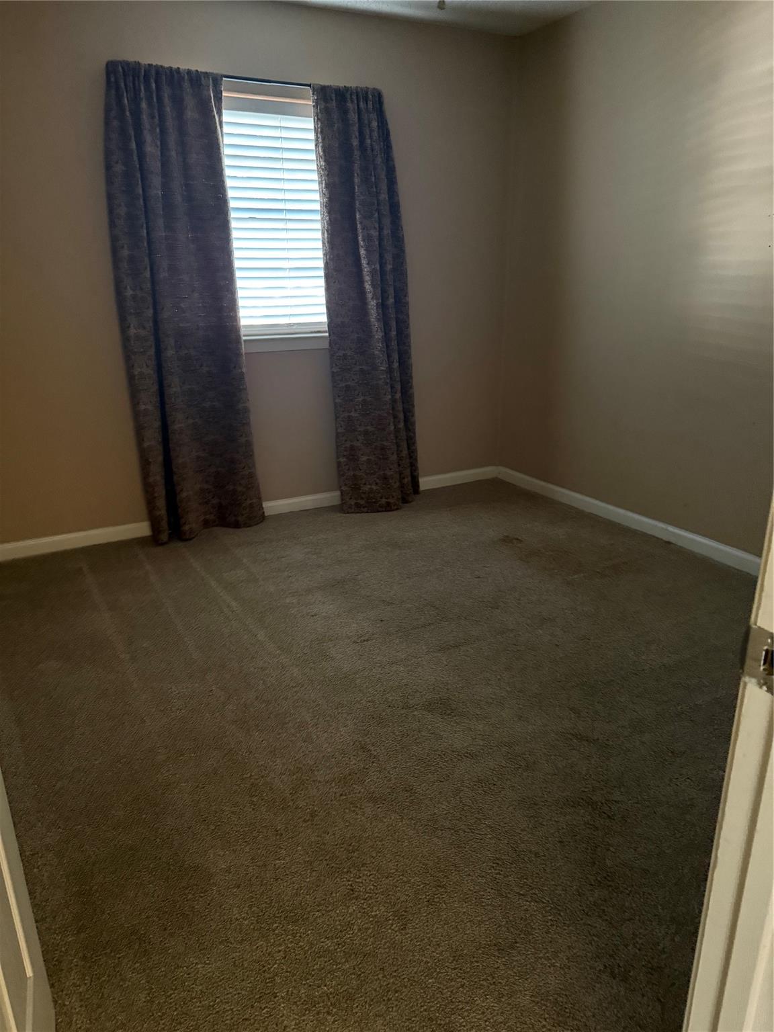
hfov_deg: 56.8
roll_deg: -0.3
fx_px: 716
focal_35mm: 24
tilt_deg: -18.8
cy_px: 516
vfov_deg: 71.6
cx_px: 387
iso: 1250
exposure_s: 1/30
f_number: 1.78
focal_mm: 6.76
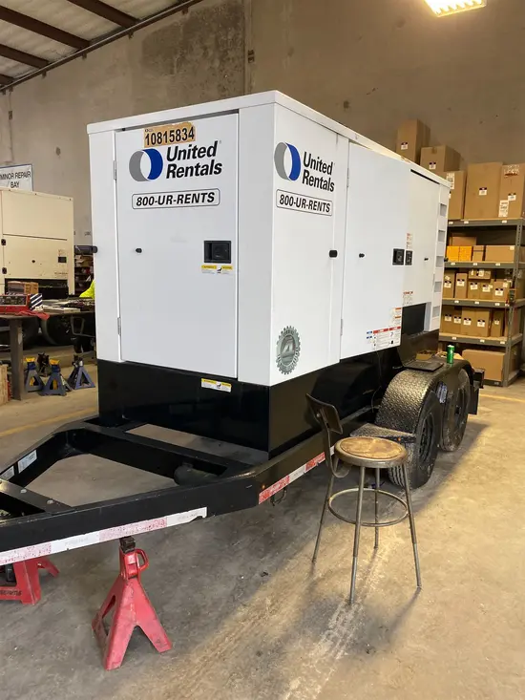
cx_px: 262
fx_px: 526
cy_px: 350
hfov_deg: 53.1
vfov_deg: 67.3
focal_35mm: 26
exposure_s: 1/60
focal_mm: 4.25
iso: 125
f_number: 1.8
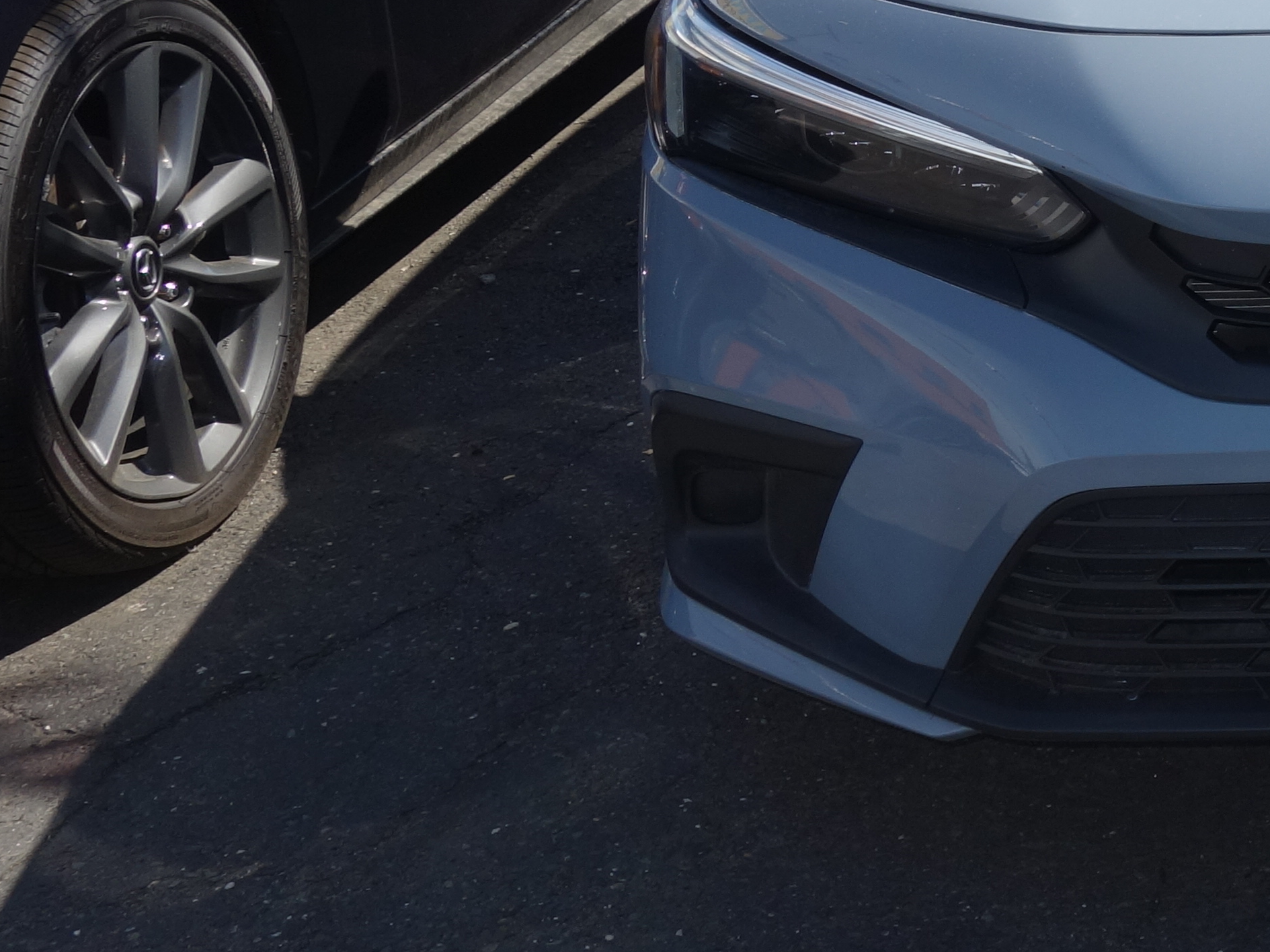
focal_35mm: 78
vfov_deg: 18.5
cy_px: 31
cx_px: 1745
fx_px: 2861
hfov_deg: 22.0
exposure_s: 1/320
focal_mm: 10.4
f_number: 5.6
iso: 125
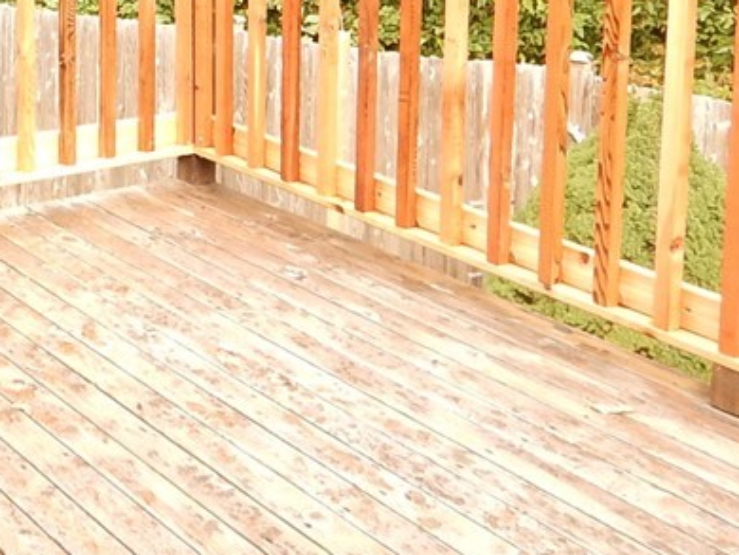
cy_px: -87
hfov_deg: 28.7
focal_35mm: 63
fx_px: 1346
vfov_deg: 21.8
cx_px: -9
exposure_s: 1/160
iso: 125
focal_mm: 4.3
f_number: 2.8
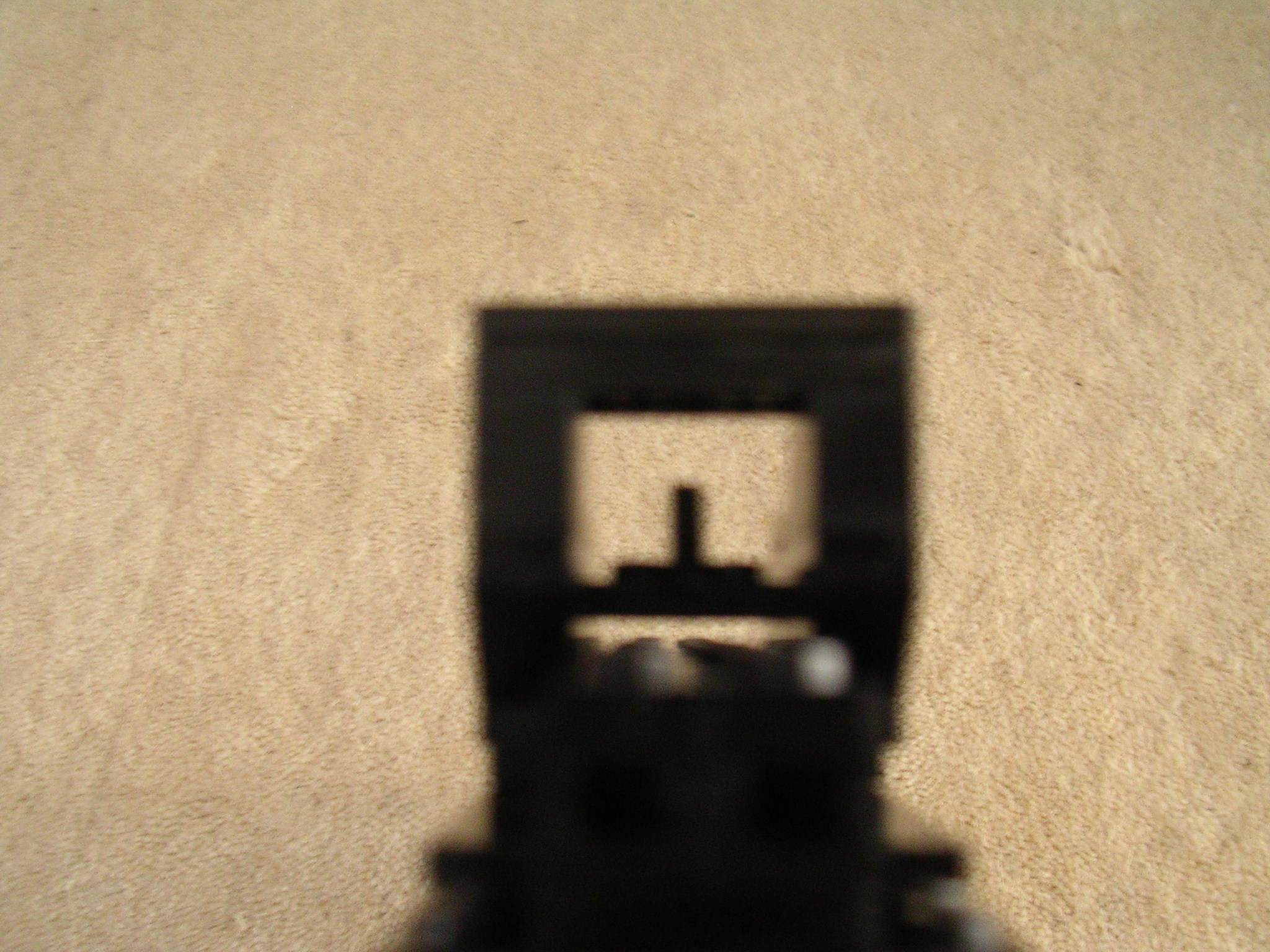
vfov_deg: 35.1
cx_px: 635
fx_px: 1504
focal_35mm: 41
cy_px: 476
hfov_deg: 45.8
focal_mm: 6.2
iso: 291
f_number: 2.9
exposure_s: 1/3
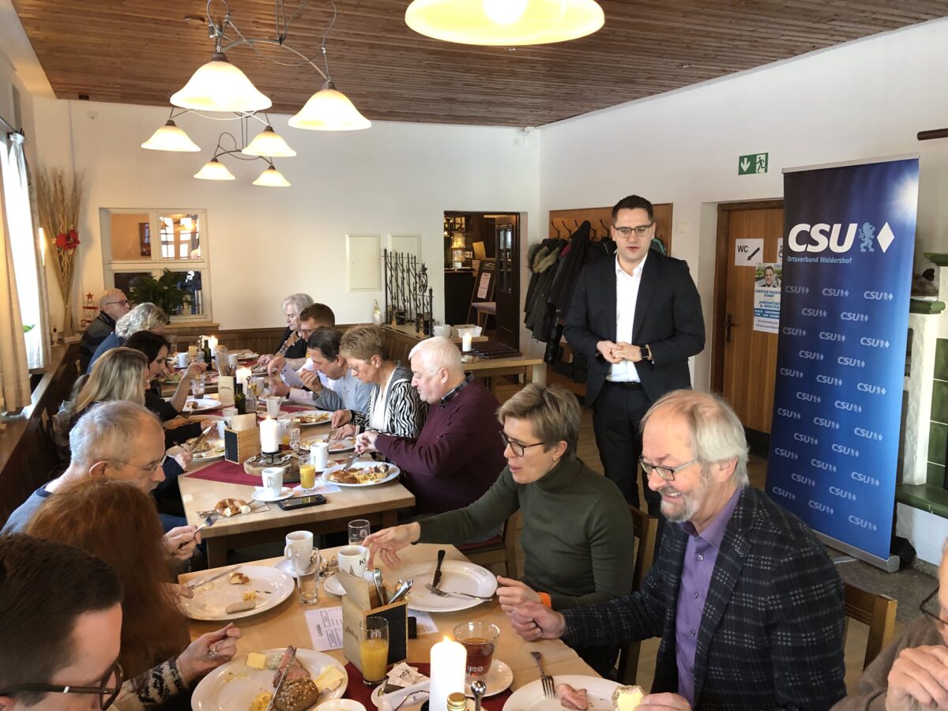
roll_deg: +0.5
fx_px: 767
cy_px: 356
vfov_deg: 49.7
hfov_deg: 63.4
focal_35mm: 28
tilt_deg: -8.5
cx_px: 474
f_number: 1.8
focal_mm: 3.99
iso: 80
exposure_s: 1/17
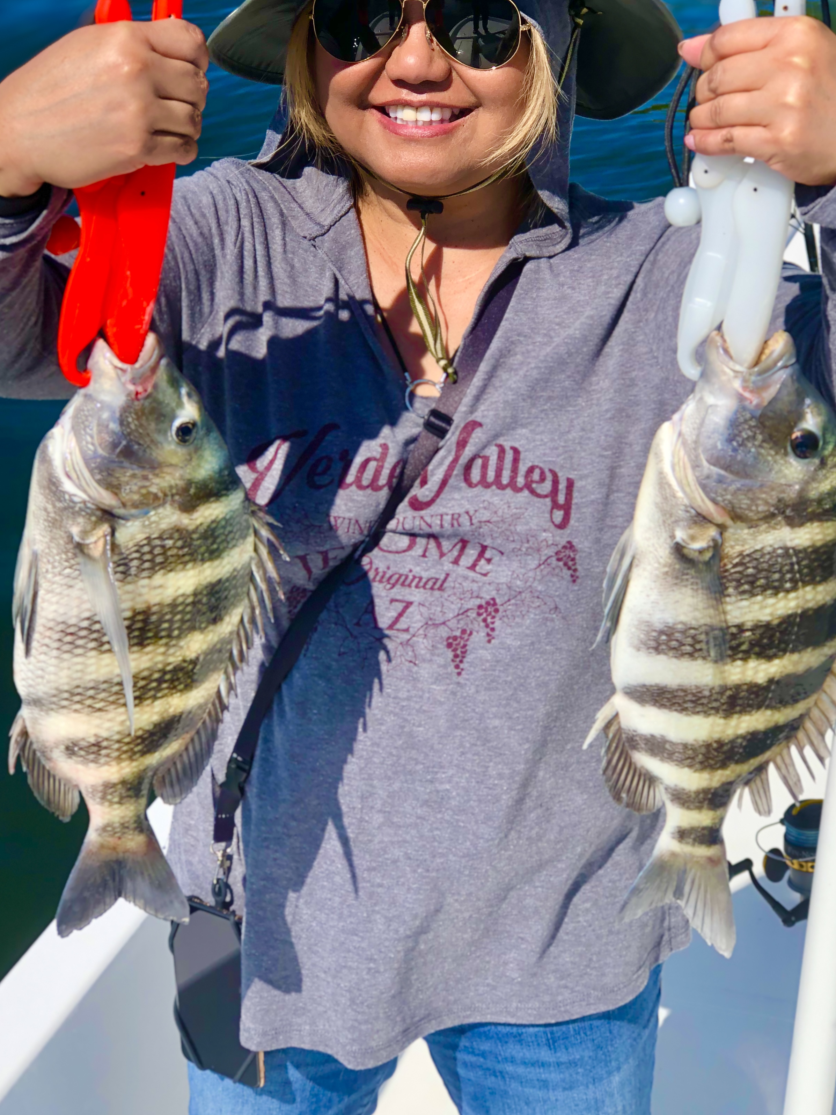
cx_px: 410
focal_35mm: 72
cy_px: 468
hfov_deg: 20.4
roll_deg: -1.6
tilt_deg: -26.1
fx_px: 2318
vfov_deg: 27.0
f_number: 2.8
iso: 20
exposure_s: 1/857
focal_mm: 6.6
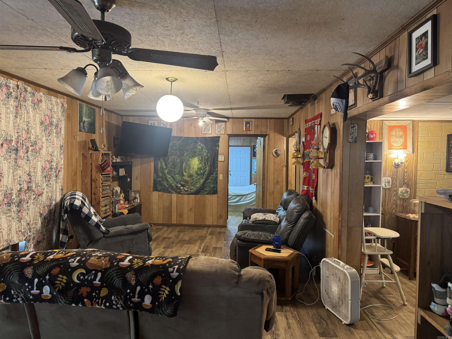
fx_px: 313
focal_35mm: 24
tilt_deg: -2.2
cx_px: 226
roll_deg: -1.3
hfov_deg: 71.6
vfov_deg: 56.8
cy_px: 170
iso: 640
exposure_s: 1/60
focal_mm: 6.76
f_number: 1.78
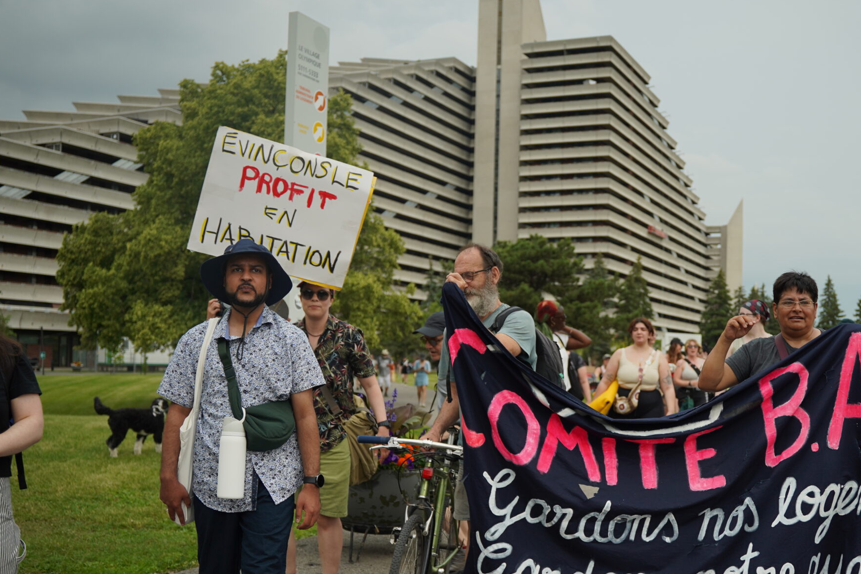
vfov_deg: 32.4
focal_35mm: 41
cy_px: 382
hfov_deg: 46.6
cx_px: 580
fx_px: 981
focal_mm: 28
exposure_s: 1/320
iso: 100
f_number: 2.8
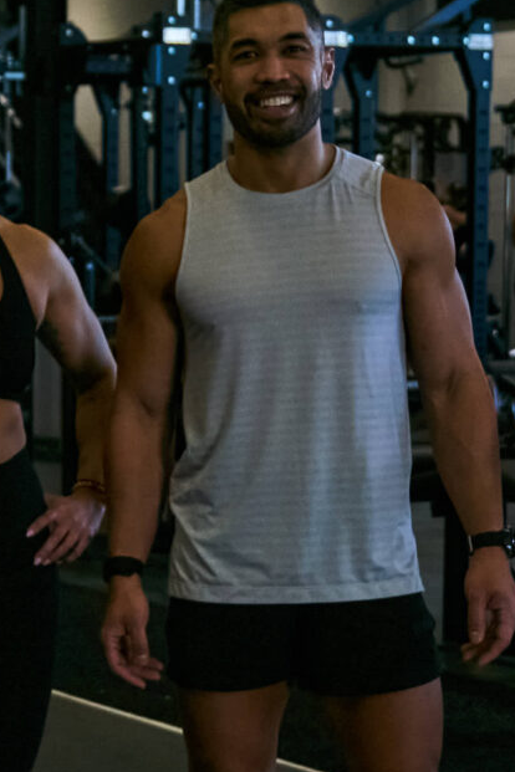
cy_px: 462
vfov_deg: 15.5
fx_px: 2832
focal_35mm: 132
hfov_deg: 10.2
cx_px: -108
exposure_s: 1/500
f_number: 2.8
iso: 800
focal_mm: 27
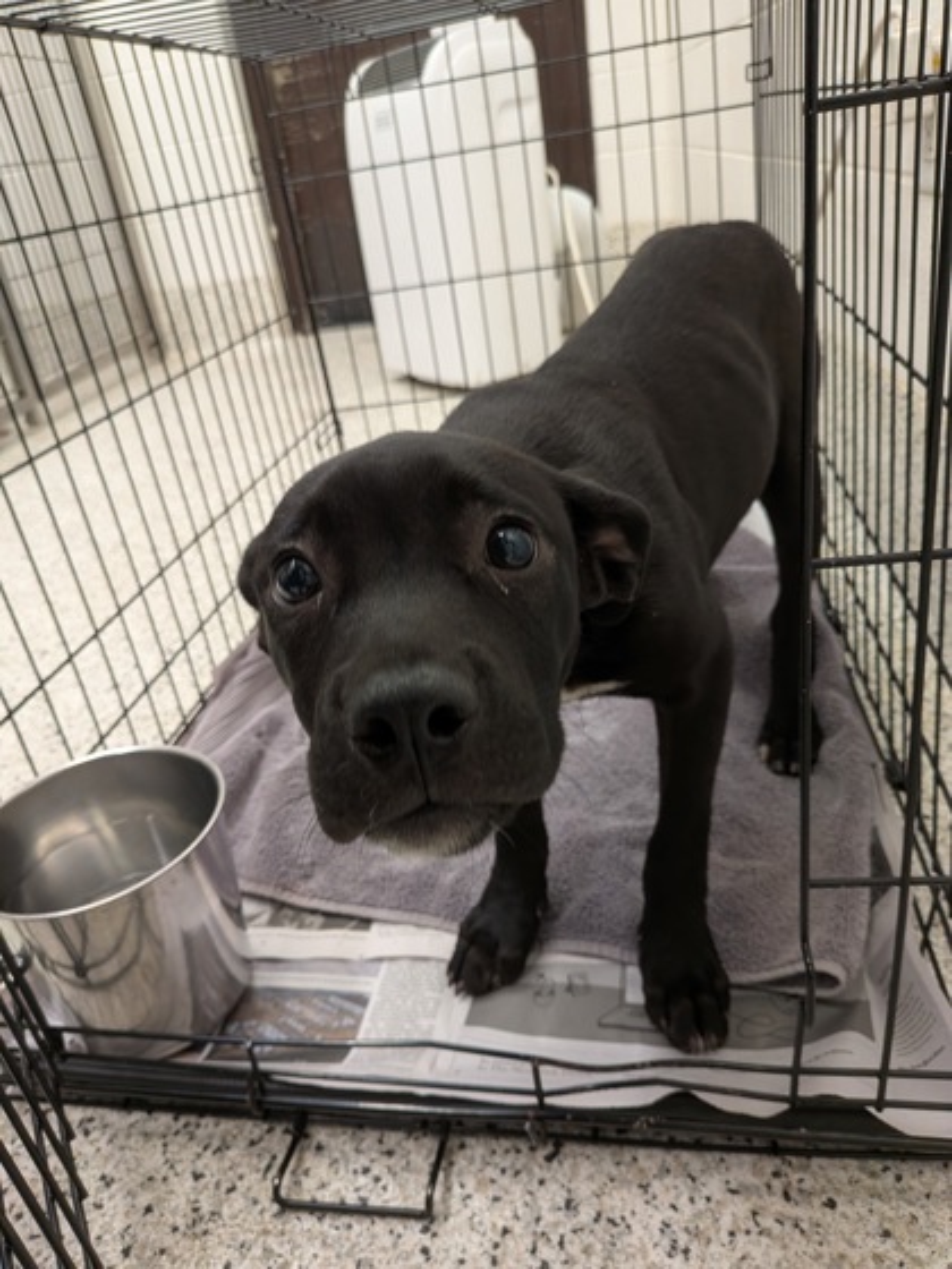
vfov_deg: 71.6
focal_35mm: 24
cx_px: 476
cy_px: 634
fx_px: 880
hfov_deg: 56.8
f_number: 1.7
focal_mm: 4.53
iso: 241
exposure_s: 1/120
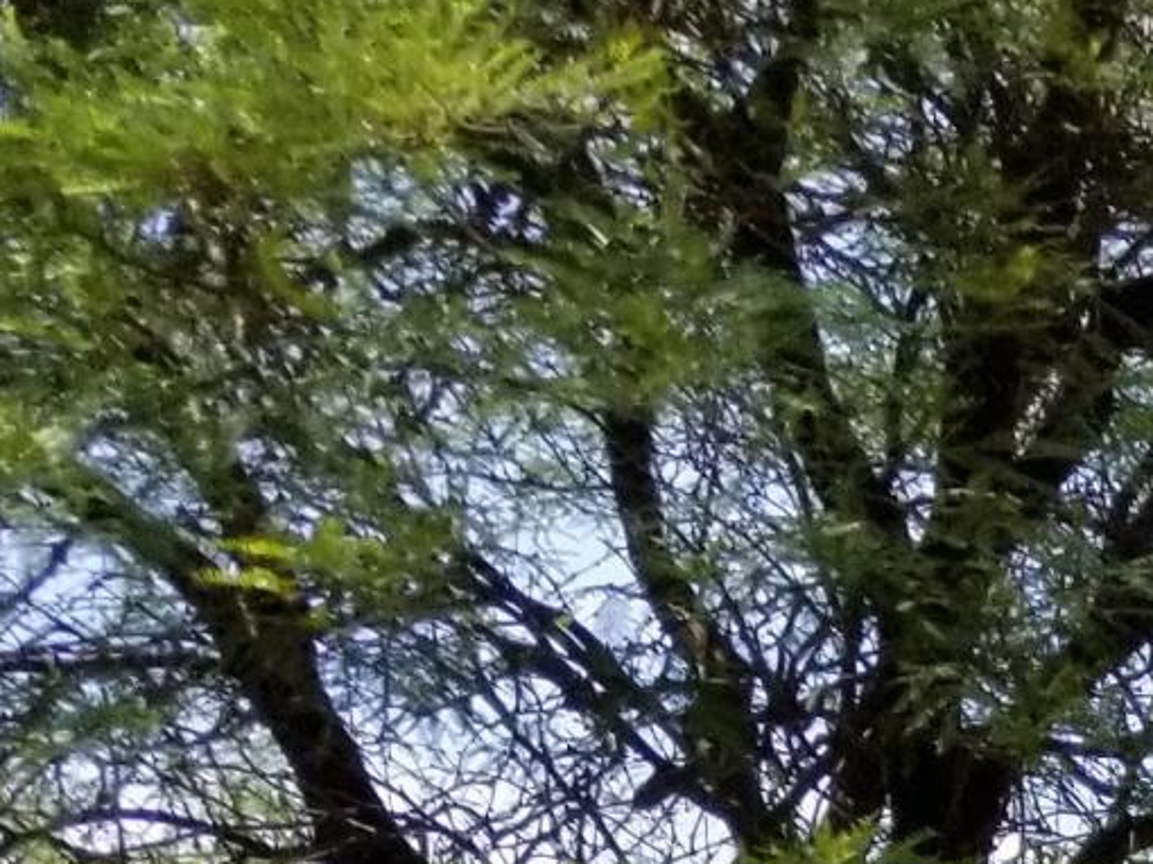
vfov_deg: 8.4
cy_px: 2461
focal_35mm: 153
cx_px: 3262
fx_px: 5094
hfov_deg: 10.1
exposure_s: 1/1684
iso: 50
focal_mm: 4.25
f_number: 1.7
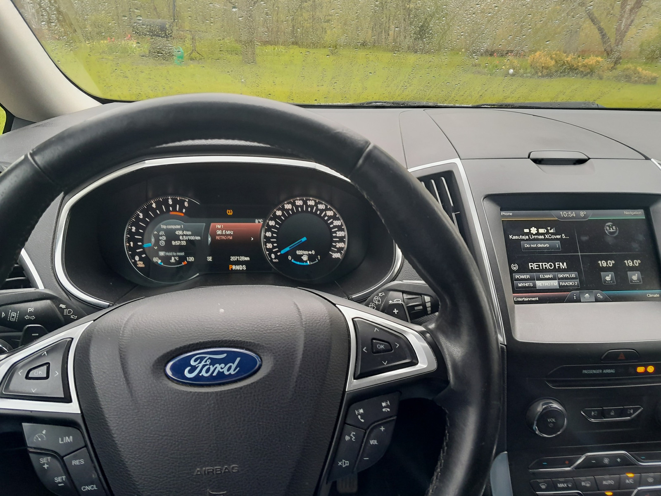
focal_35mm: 26
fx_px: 496
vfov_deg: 53.1
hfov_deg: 67.3
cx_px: 330
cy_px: 248
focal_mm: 4
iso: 80
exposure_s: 1/50
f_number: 1.8
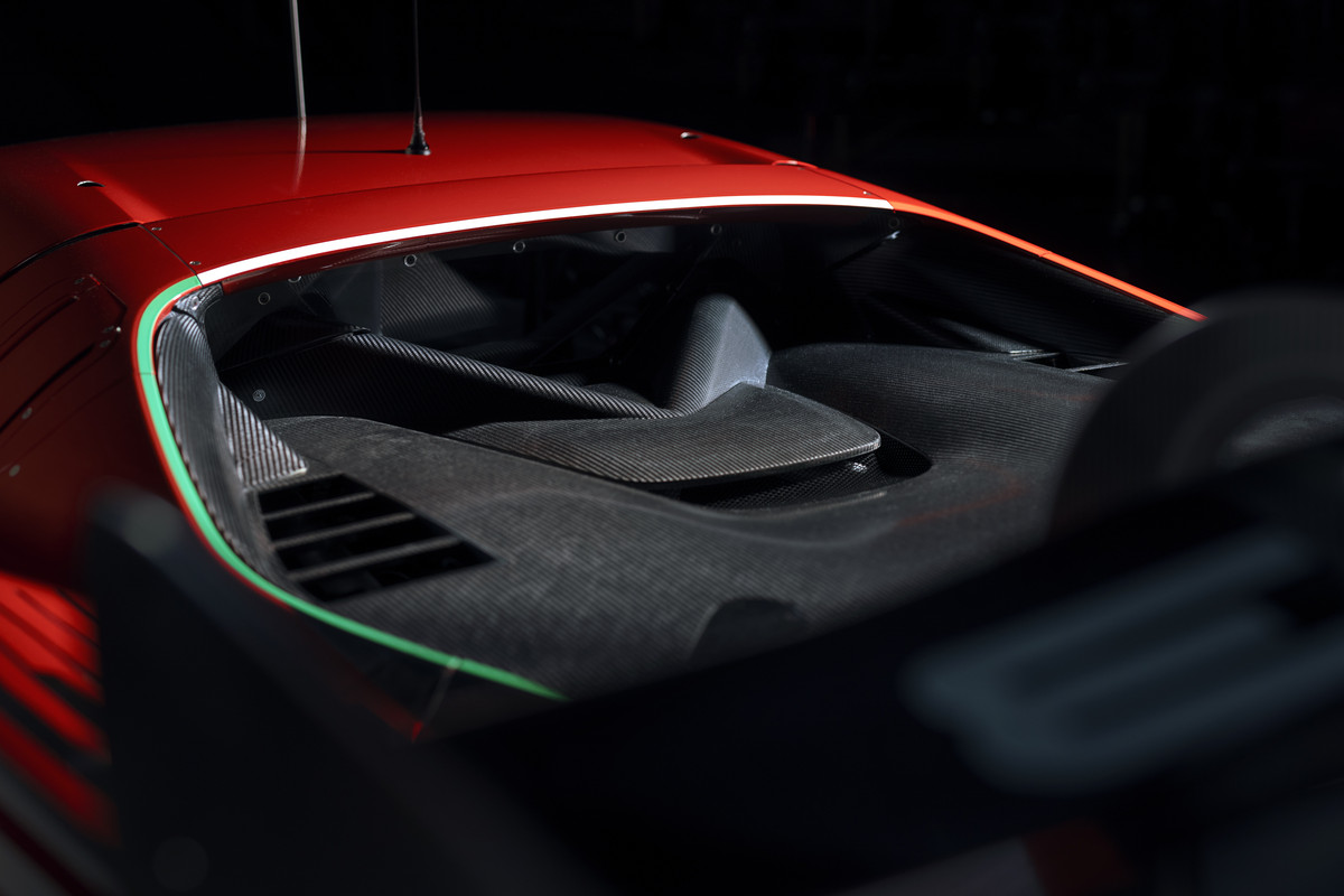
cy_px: 448
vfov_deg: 27.0
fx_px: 1867
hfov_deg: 39.6
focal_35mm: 50
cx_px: 672
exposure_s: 1/6
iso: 250
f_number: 2.2
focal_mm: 50
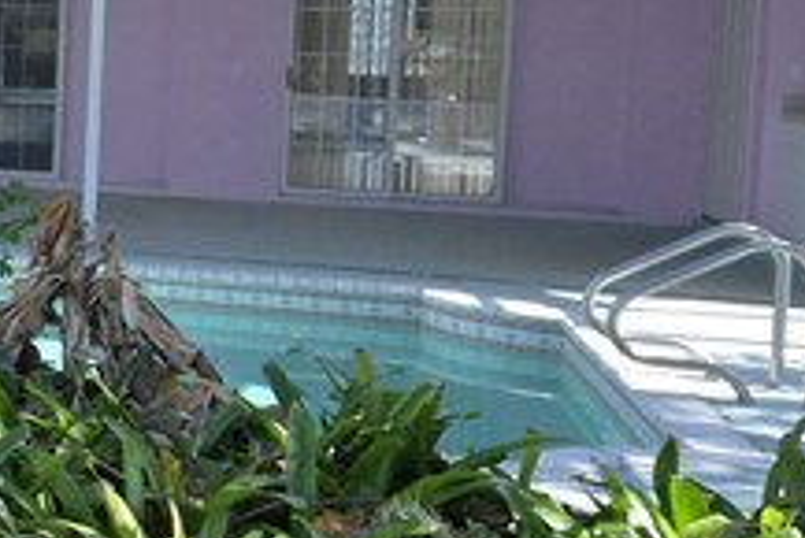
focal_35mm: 75
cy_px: 93
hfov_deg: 19.0
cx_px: -723
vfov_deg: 18.0
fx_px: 1678
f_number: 4
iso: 6400
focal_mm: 15
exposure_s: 1/8000
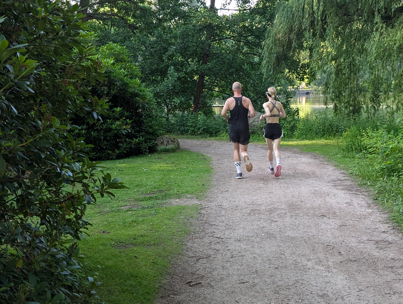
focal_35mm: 49
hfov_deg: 38.9
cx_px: 202
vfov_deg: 29.7
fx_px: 571
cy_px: 152
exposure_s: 1/900
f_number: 1.68
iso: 397
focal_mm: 6.9
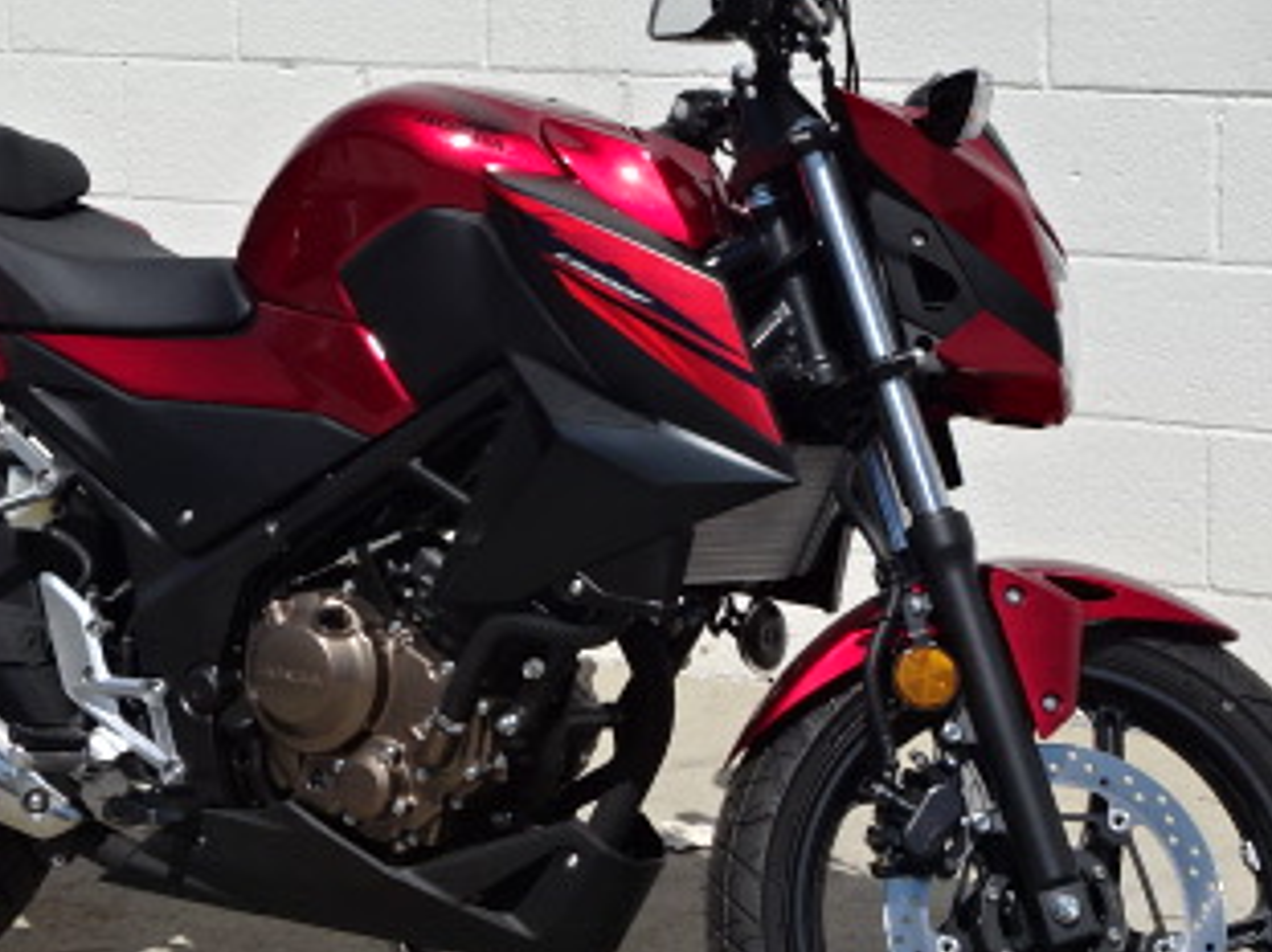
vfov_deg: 14.4
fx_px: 3783
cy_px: 400
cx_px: 454
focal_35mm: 103
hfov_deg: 19.0
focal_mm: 8.51
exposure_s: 1/1000
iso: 80
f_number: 4.5
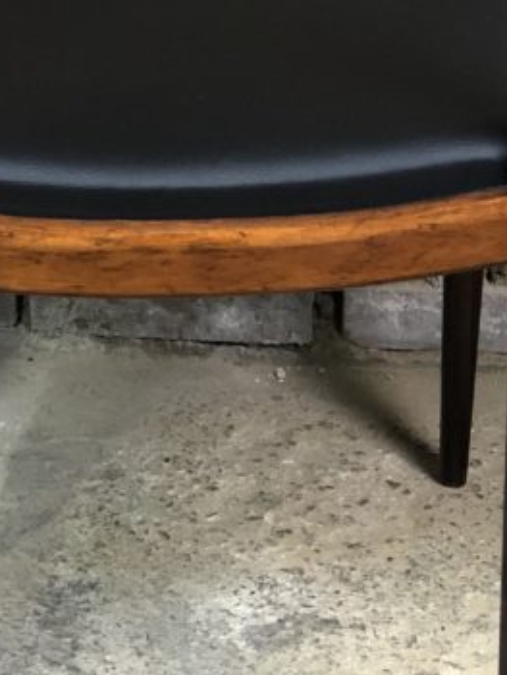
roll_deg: +0.7
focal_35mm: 152
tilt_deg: -22.4
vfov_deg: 12.9
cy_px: 154
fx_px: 2965
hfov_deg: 9.8
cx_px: 193
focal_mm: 6
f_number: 2.4
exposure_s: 1/33
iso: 125
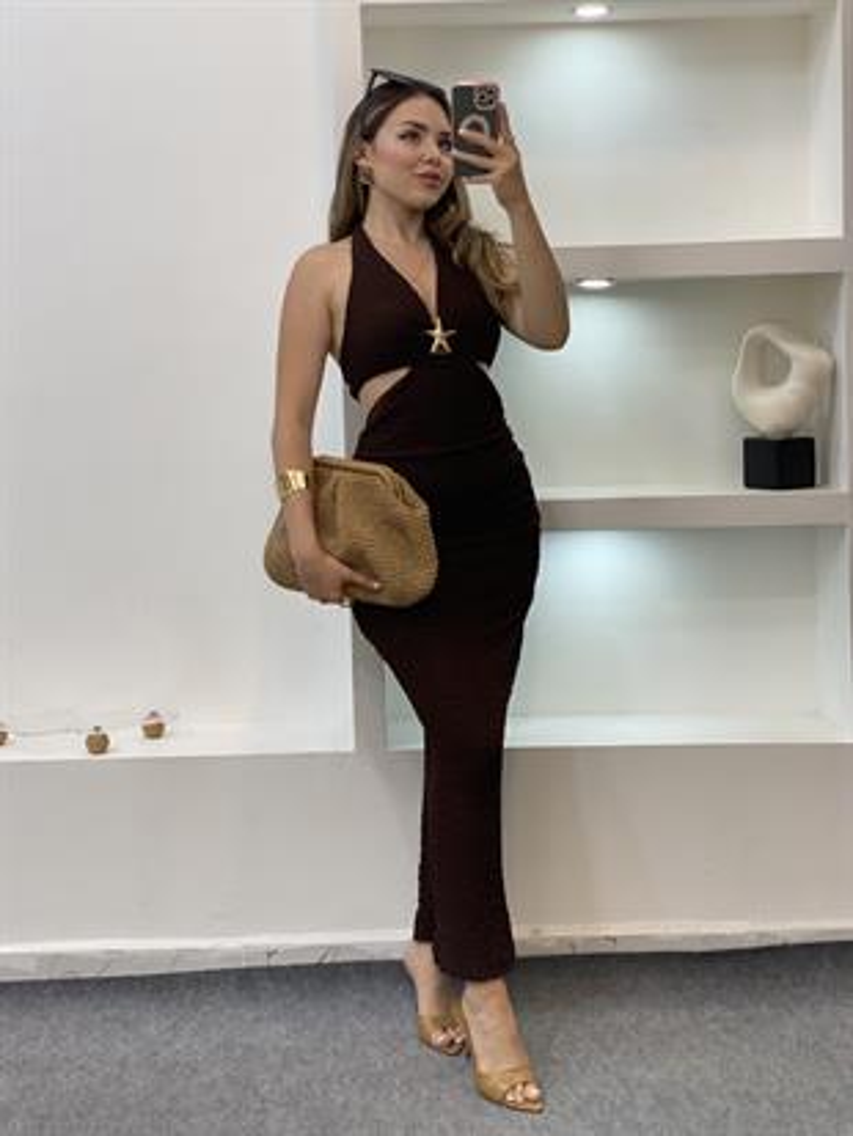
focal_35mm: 52
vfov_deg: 36.8
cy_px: 568
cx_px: 426
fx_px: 1708
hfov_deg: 28.0
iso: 80
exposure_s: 1/100
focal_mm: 6
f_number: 2
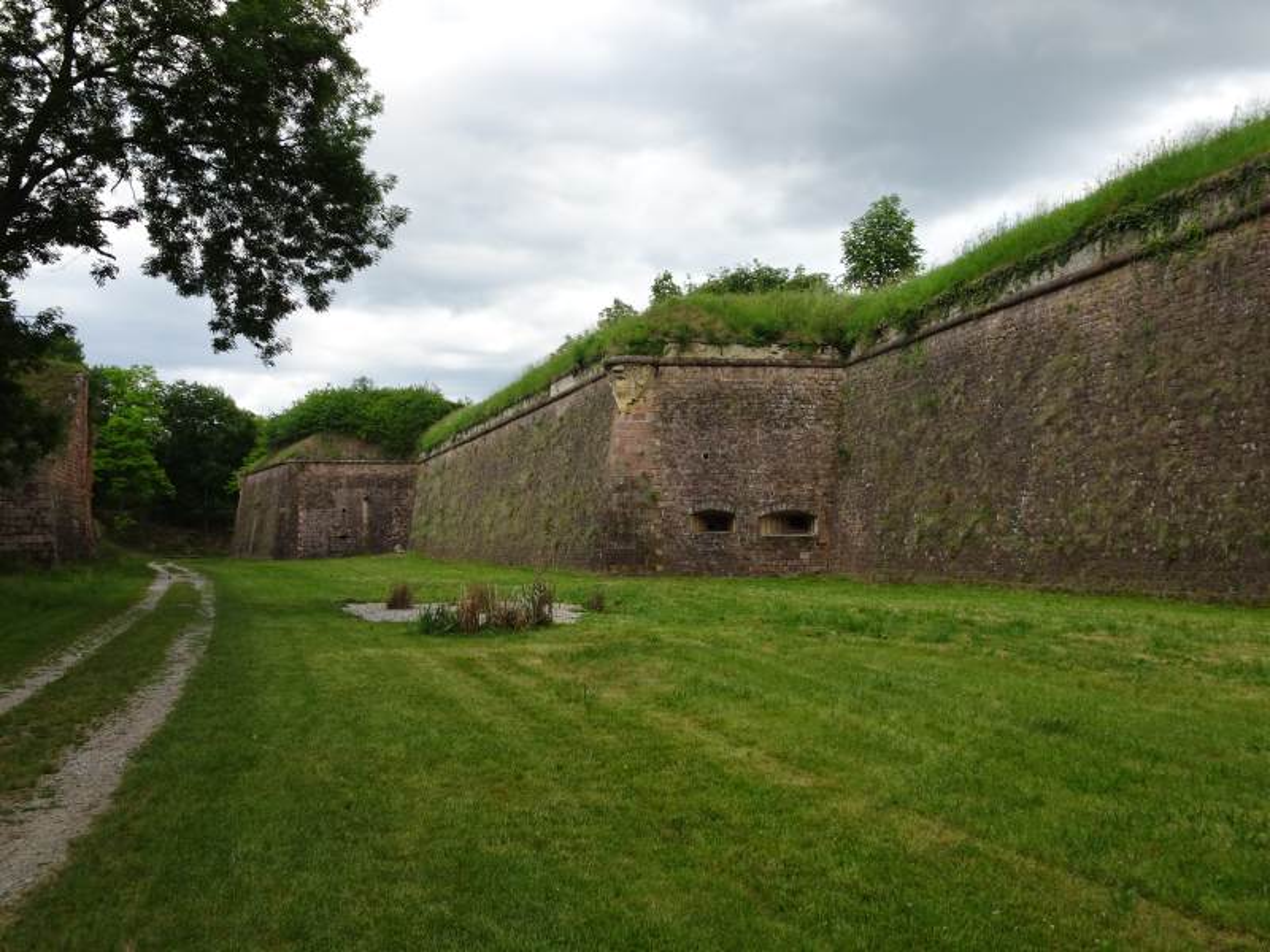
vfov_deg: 44.2
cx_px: 635
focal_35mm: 32
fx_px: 1174
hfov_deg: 56.8
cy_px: 476
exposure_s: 1/250
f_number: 4
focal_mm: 5.43
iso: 80
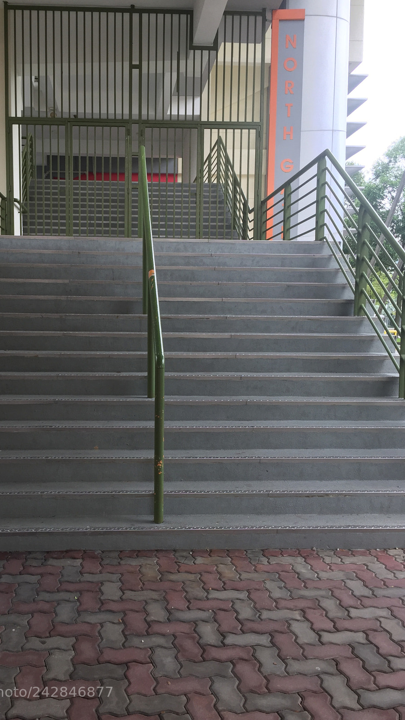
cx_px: 148
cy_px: 363
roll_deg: +0.5
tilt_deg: -3.3
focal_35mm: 32
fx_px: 611
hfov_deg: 36.4
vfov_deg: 61.0
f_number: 2.2
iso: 32
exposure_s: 1/100
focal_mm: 4.15
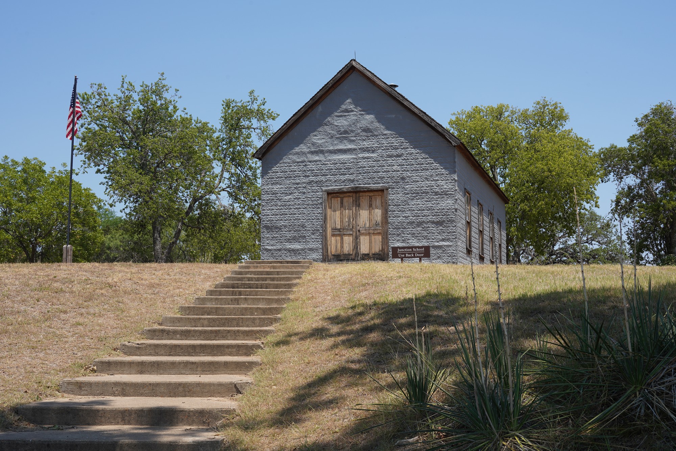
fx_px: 751
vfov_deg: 33.4
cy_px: 226
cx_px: 338
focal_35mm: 40
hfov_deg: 48.5
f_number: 14
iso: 100
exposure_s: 1/100
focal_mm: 40
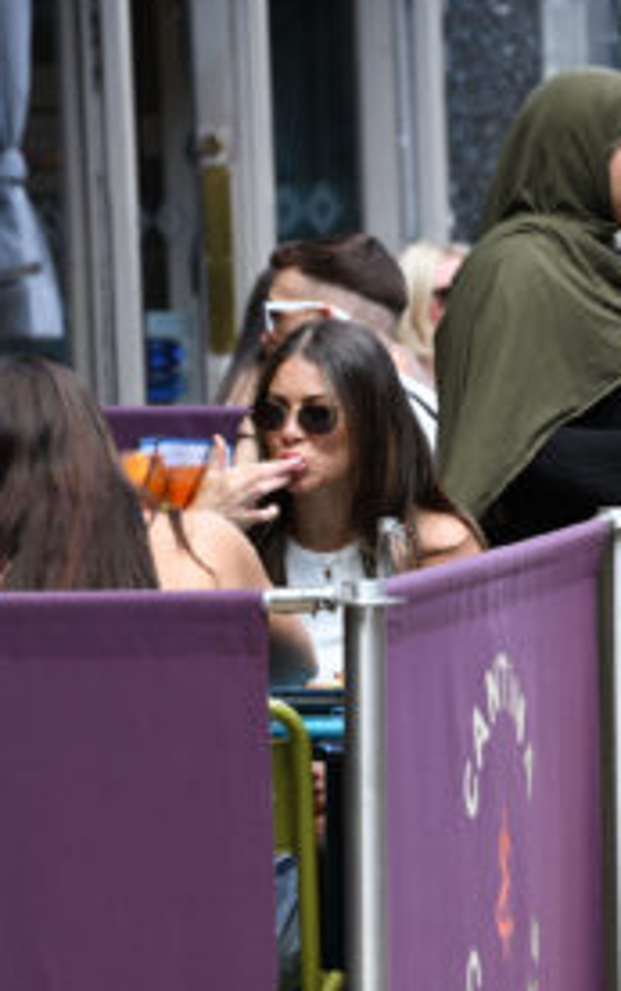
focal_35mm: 354
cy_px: 492
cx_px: 359
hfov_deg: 3.7
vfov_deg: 5.9
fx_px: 9566
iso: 800
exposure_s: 1/400
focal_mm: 200
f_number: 10
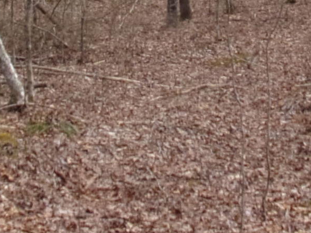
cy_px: -81
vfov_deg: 11.9
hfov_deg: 16.3
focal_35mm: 121
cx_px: 125
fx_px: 1087
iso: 80
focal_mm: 4.3
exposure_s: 1/240
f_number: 3.3
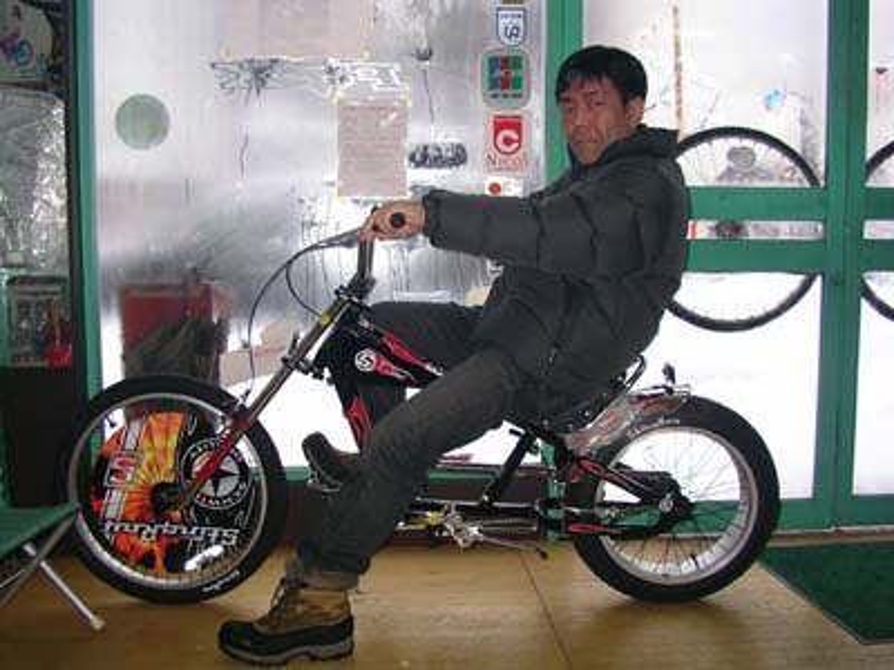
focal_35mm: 38
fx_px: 981
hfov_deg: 49.0
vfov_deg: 37.7
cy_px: 335
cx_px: 447
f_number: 2.9
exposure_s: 1/54.8
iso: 94
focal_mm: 6
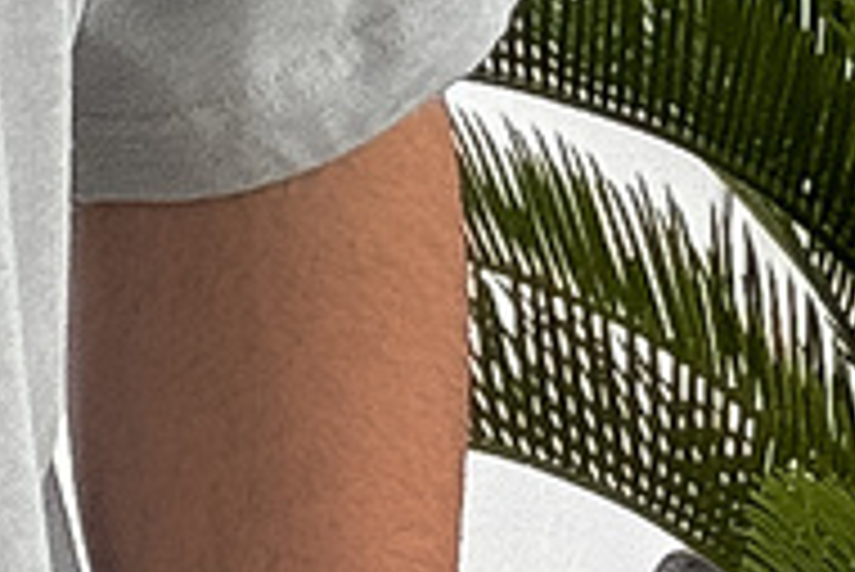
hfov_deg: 7.6
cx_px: -634
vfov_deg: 5.2
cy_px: 752
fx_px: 6251
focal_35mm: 263
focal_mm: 2.69
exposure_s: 1/120
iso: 32
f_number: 1.9
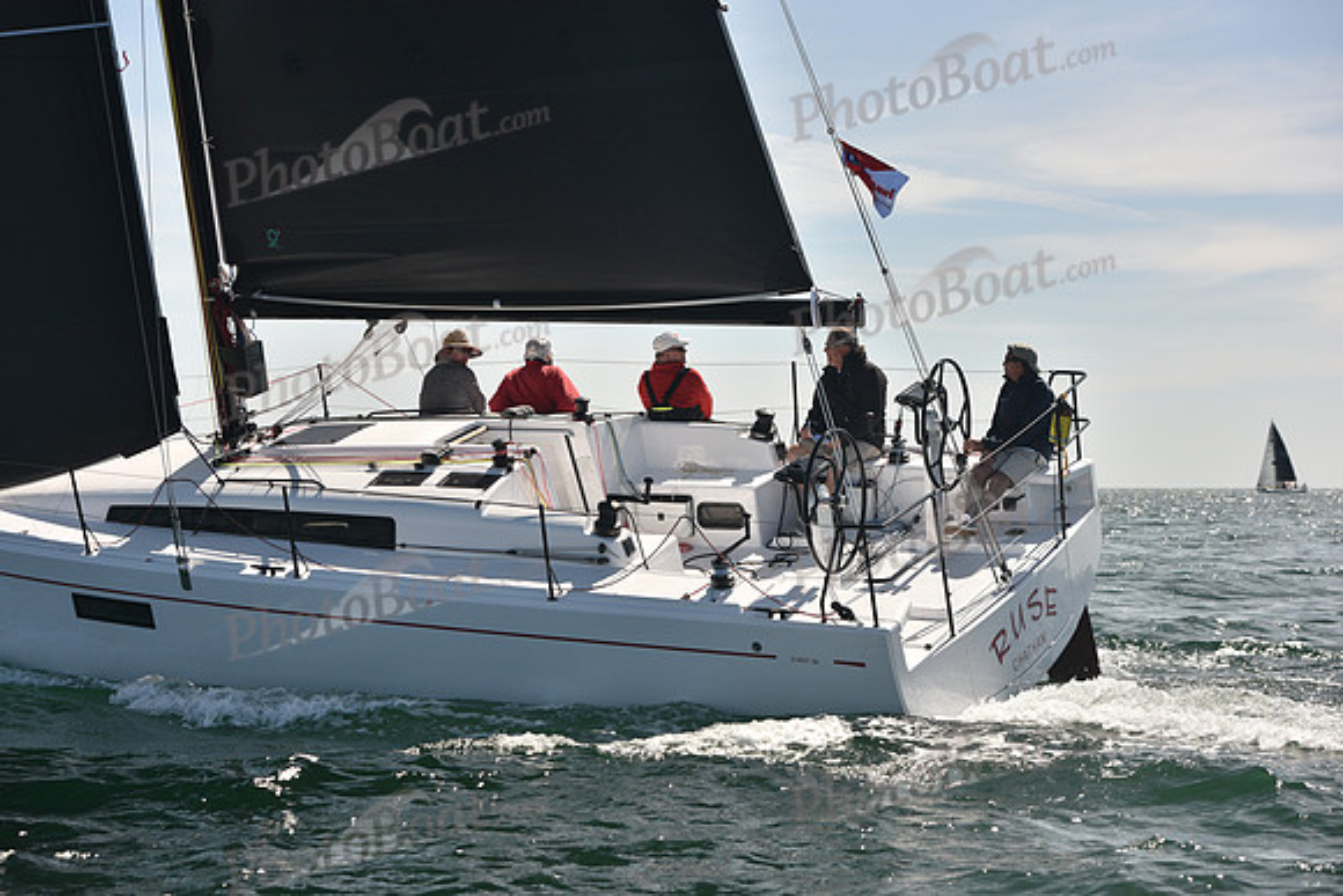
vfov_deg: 19.5
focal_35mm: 70
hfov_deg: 28.8
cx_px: 672
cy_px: 448
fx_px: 2612
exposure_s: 1/640
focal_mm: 70
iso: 250
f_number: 6.3
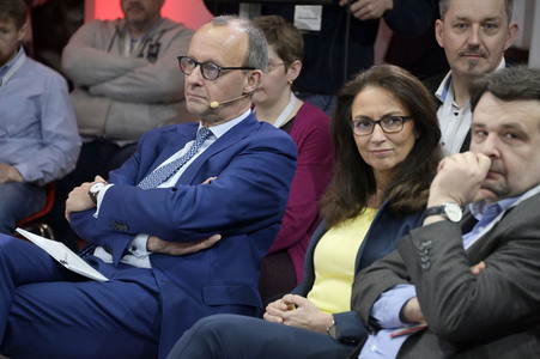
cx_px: 270
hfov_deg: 12.1
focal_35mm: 170
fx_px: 2548
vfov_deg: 8.1
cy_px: 180
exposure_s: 1/800
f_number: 5.6
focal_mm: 170
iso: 8000
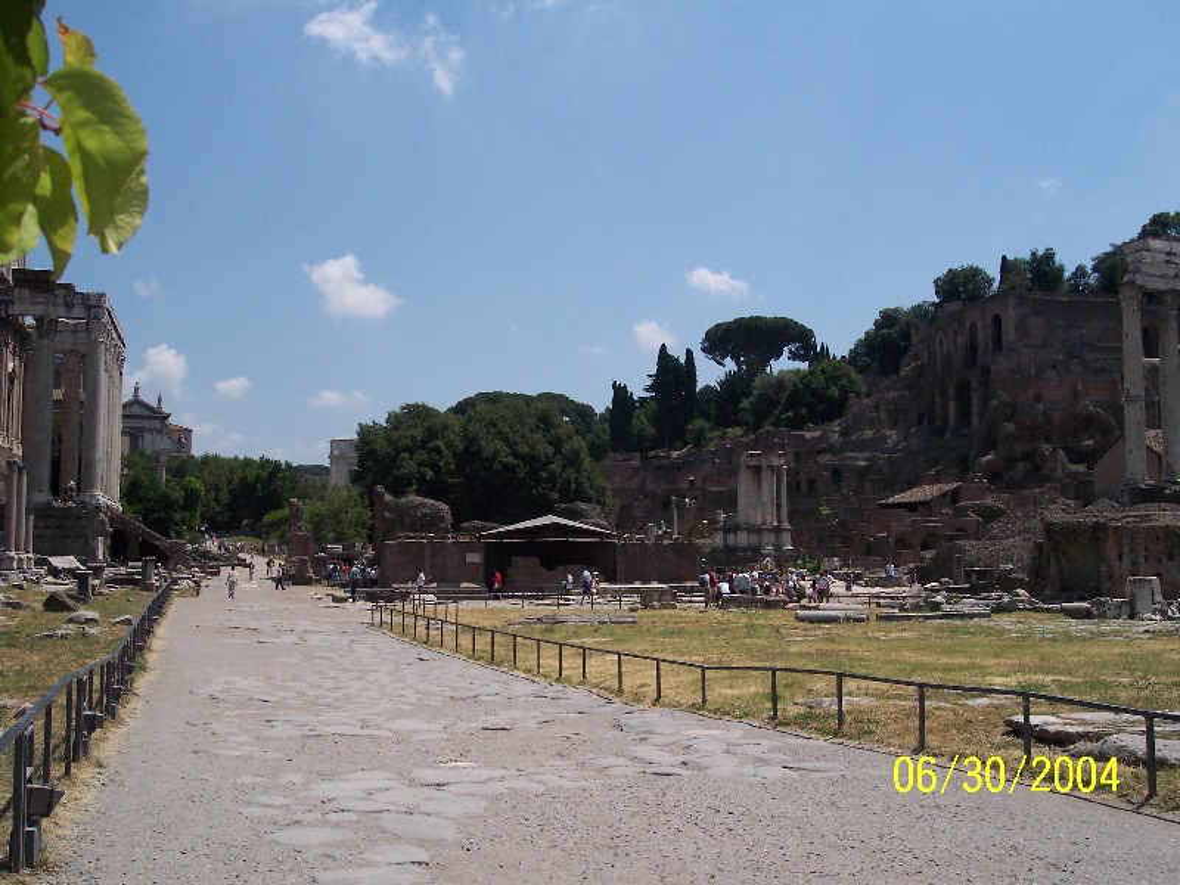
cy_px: 442
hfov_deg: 49.0
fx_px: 1295
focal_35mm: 38
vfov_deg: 37.7
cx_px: 590
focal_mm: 8
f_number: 4.8
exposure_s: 1/1000
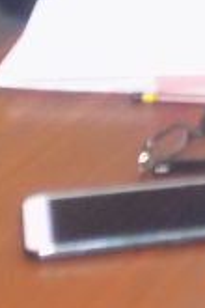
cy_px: -336
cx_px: 710
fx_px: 2075
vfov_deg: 8.0
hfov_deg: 5.2
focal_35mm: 243
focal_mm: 5.3
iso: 450
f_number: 3.3
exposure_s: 1/30
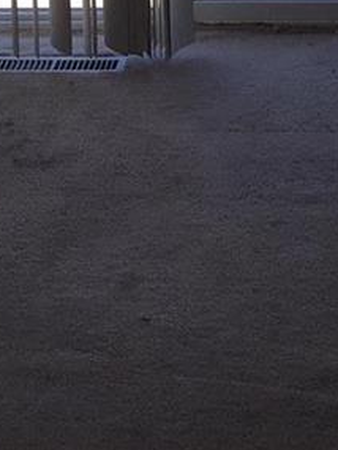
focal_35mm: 122
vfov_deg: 14.0
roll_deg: +2.1
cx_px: 207
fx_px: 1587
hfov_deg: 12.1
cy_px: -409
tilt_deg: -7.9
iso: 25
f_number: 2.2
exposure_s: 1/630
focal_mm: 4.15
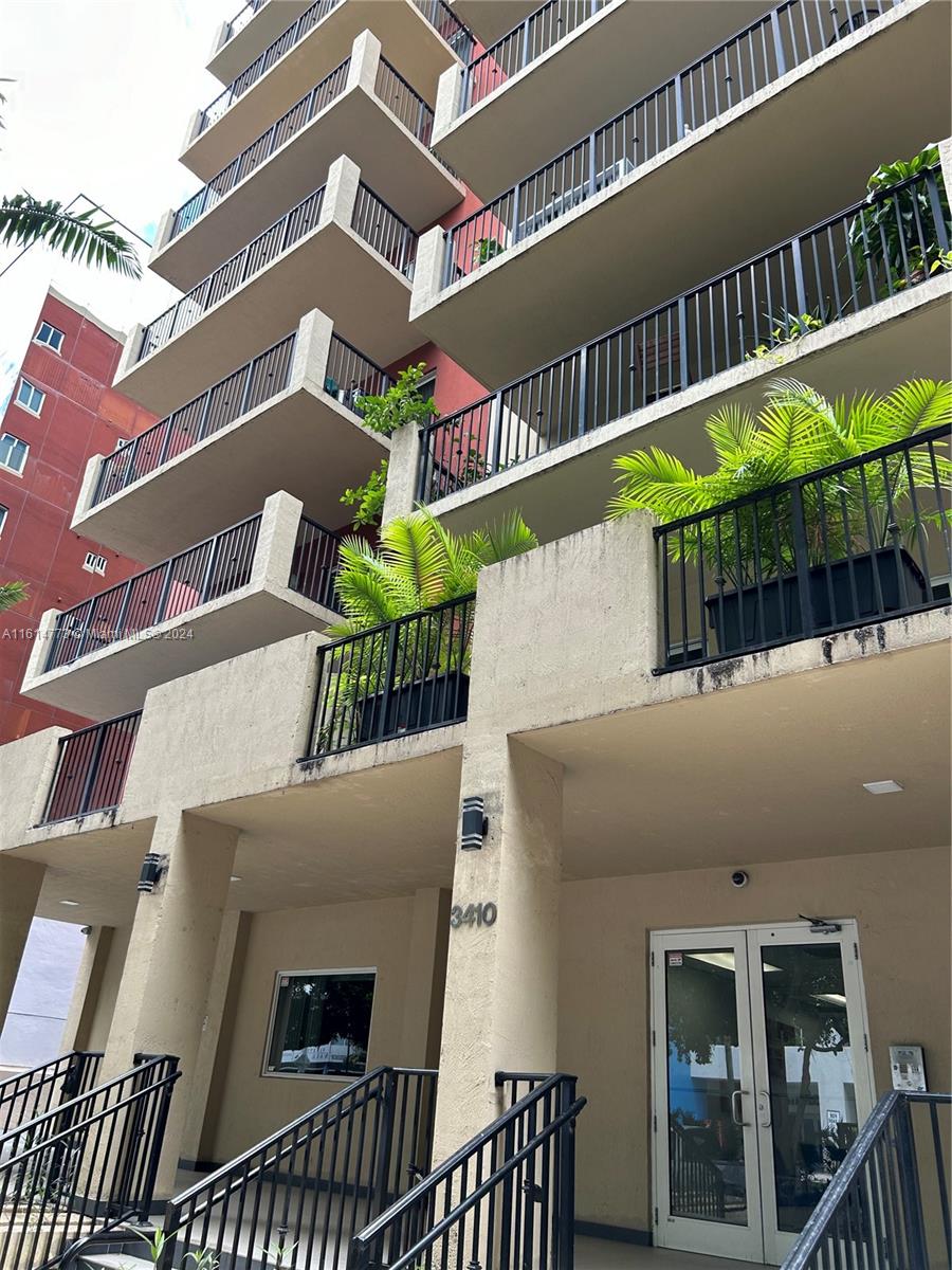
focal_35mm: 26
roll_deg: -5.4
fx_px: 953
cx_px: 476
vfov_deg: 67.3
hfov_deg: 53.1
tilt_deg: +24.1
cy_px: 635
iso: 40
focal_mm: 5.7
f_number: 1.5
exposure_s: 1/193
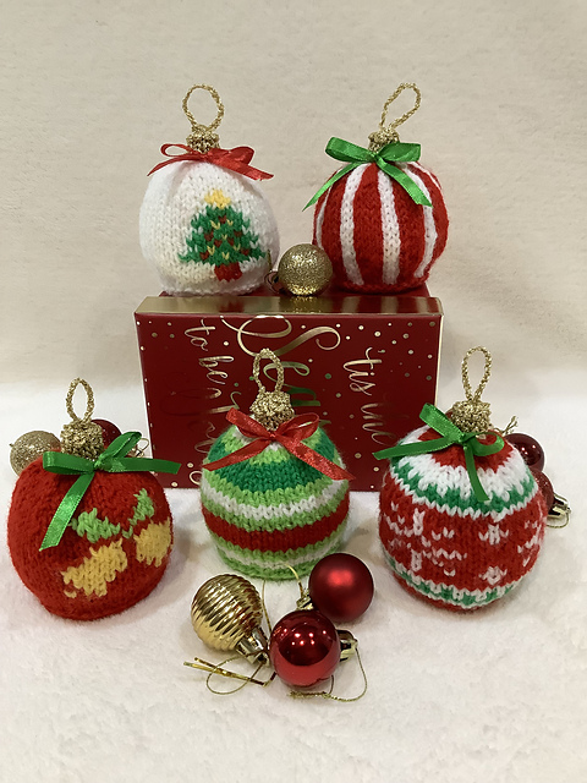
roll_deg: +1.5
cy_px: 392
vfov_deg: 58.4
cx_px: 294
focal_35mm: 31
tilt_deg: -27.6
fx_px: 701
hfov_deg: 45.4
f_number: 2.4
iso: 200
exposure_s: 1/60
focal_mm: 3.3
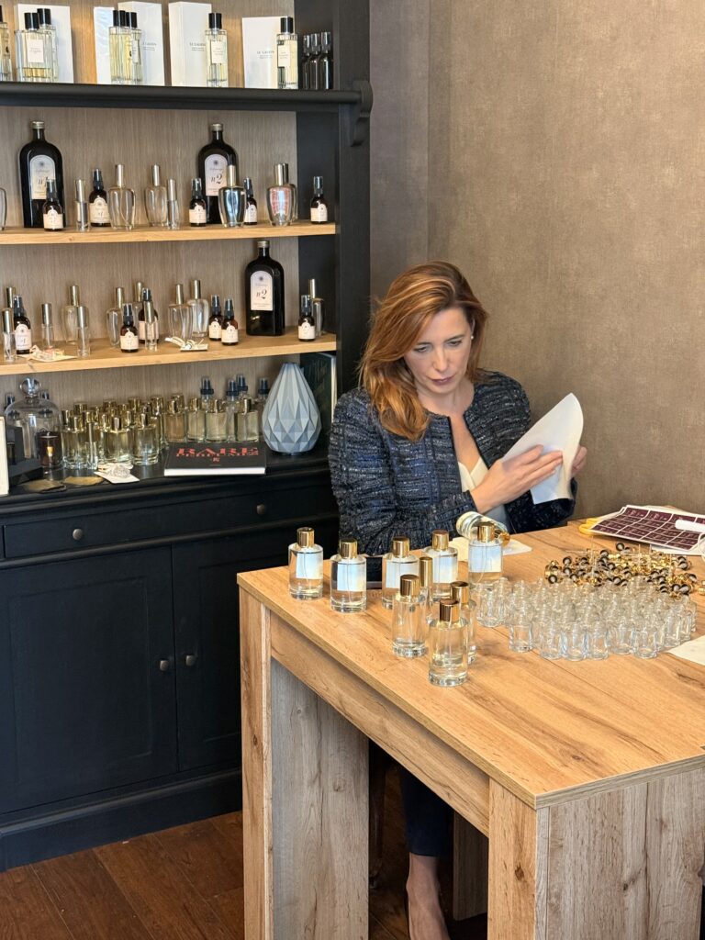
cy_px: 470
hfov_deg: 30.3
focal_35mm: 48
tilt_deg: -12.9
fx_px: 1303
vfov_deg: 39.7
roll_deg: +0.3
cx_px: 352
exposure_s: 1/40
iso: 320
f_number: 1.78
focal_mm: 6.76
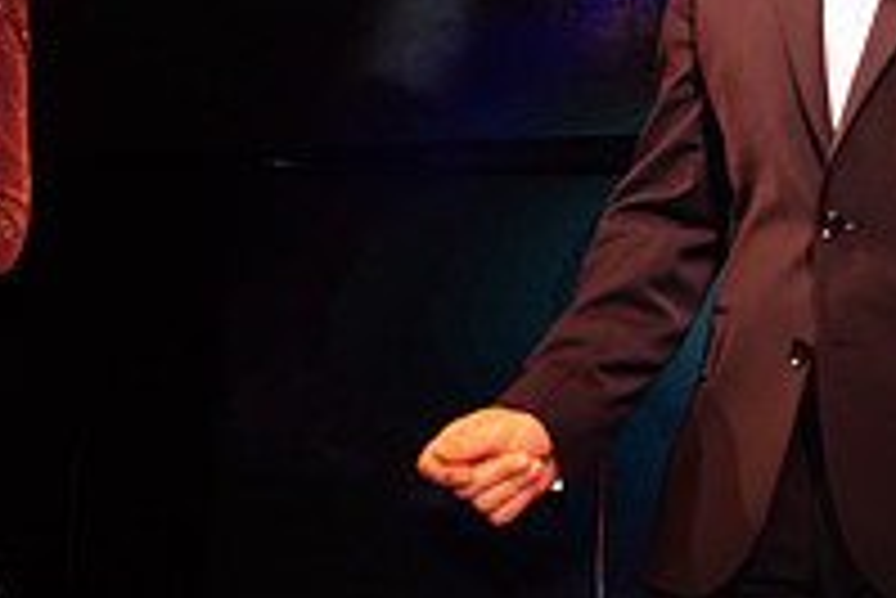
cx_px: 932
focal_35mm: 102
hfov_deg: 19.3
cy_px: -70
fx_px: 2540
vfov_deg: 13.2
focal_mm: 35
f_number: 4
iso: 1000
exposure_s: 1/200
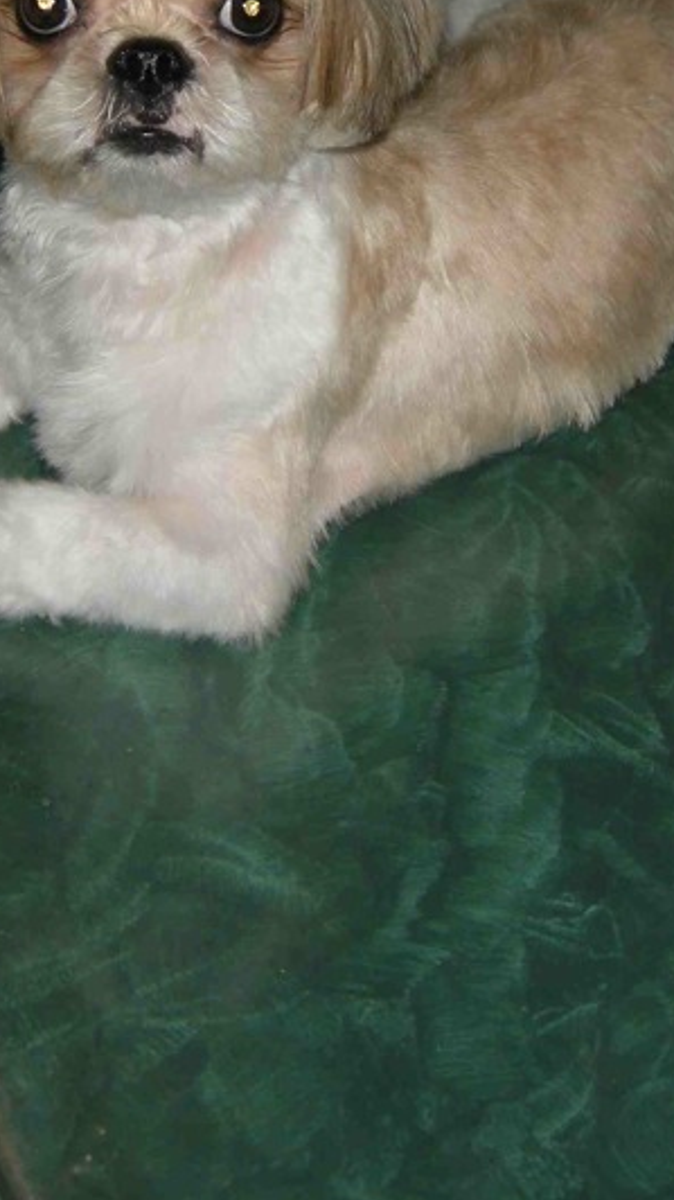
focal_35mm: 86
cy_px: 212
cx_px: 471
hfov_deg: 14.0
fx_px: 2734
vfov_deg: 24.3
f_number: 2.7
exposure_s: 1/60
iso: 64
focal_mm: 7.5
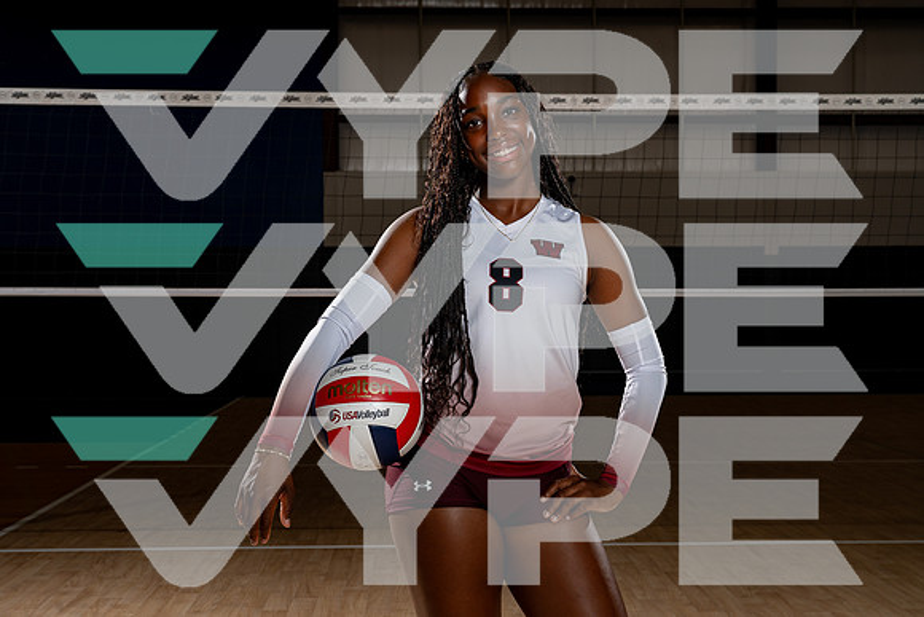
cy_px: 308
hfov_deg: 42.7
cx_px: 462
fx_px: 1181
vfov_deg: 29.3
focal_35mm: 46
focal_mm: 46
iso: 100
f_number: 8
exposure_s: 1/250
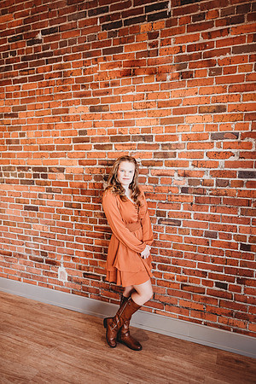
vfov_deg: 73.7
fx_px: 256
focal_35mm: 24
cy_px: 192
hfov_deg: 53.1
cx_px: 128
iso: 500
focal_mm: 24
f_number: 2.2
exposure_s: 1/160
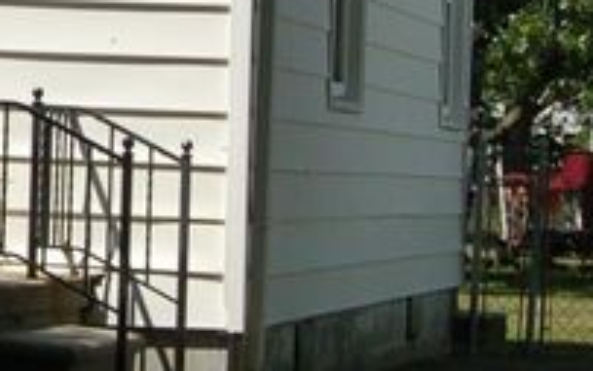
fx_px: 3492
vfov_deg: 6.0
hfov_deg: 9.4
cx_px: -336
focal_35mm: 216
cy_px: -171
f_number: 11
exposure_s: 1/500
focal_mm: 28
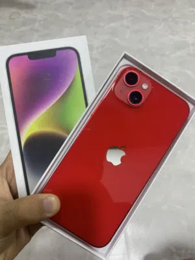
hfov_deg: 53.1
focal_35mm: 26
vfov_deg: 67.3
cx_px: 98
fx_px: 195
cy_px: 130
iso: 160
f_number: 1.8
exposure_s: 1/60
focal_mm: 4.25
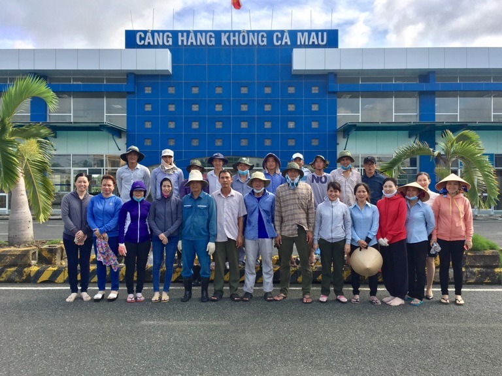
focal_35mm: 29
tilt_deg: +0.2
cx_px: 251
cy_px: 188
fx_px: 421
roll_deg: -2.4
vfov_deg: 48.2
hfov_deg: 61.7
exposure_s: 1/670
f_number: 2.2
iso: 32
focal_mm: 4.15
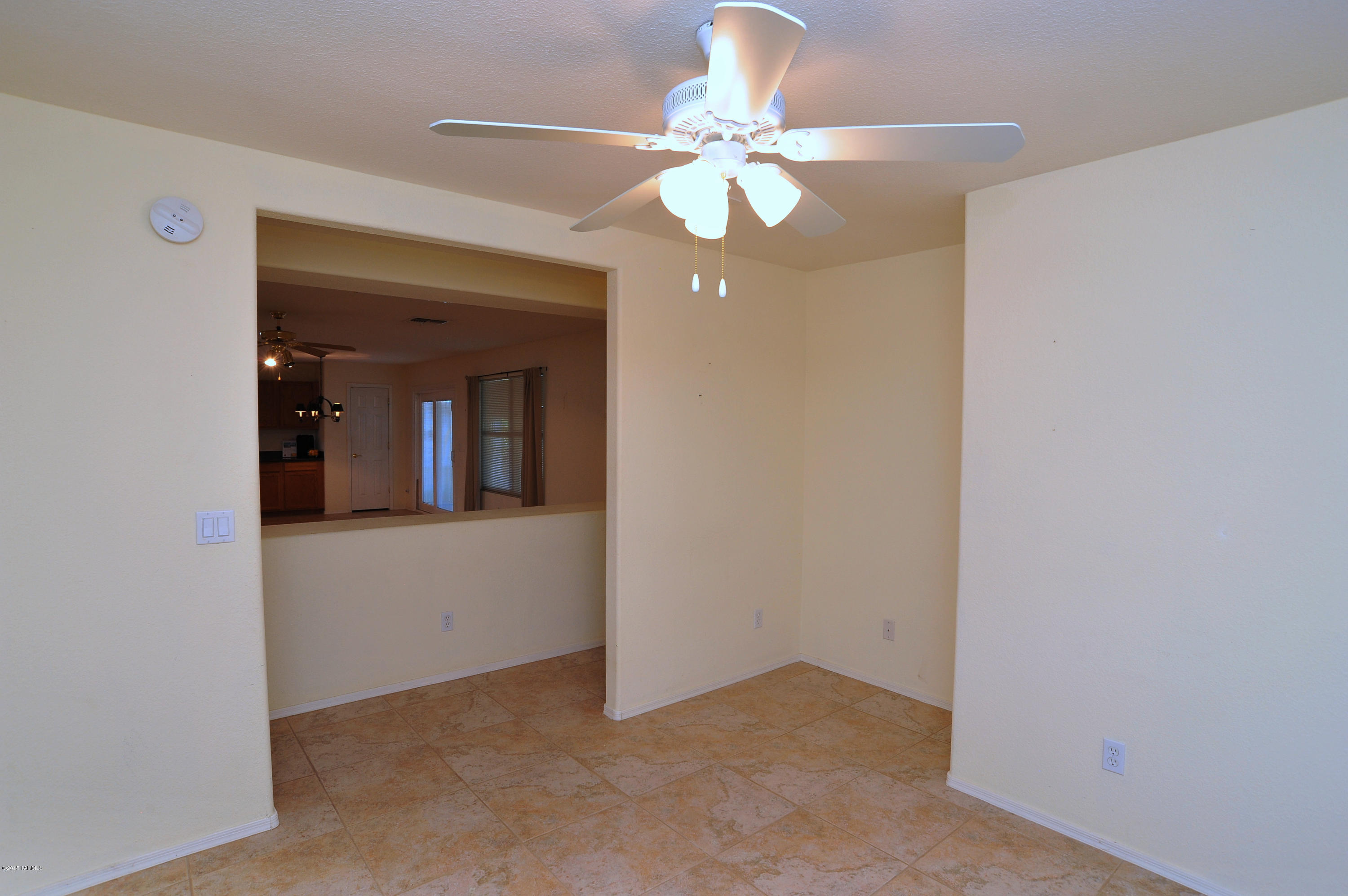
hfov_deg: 90.0
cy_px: 448
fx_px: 674
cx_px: 674
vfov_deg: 67.3
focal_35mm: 18
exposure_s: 1/30
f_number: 9
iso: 1000
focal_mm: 18
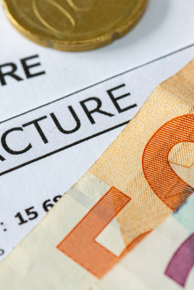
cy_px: 145
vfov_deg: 10.7
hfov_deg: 7.2
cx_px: 73
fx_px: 1550
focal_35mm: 192
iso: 800
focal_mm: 85
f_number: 8
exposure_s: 1/100
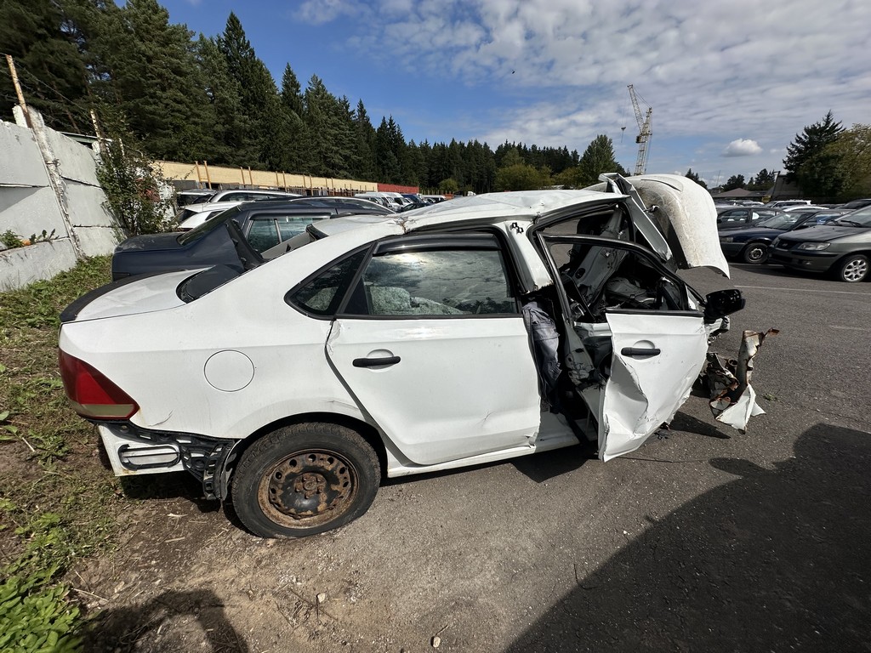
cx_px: 436
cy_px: 326
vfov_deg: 85.7
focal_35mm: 14
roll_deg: +0.3
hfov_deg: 102.1
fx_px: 352
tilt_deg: -19.9
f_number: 2.2
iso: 50
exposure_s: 1/5814
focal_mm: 2.22
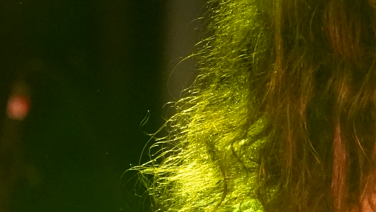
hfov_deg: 4.3
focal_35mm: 494
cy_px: 312
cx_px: 571
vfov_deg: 2.5
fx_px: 4924
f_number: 4
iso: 10000
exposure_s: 1/125
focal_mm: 105
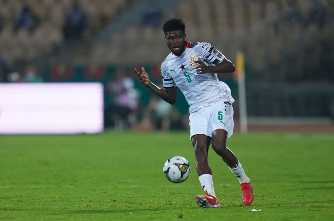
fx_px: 3704
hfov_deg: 5.2
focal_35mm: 400
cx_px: 167
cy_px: 110
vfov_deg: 3.4
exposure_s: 1/1000
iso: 1250
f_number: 2.8
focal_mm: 400
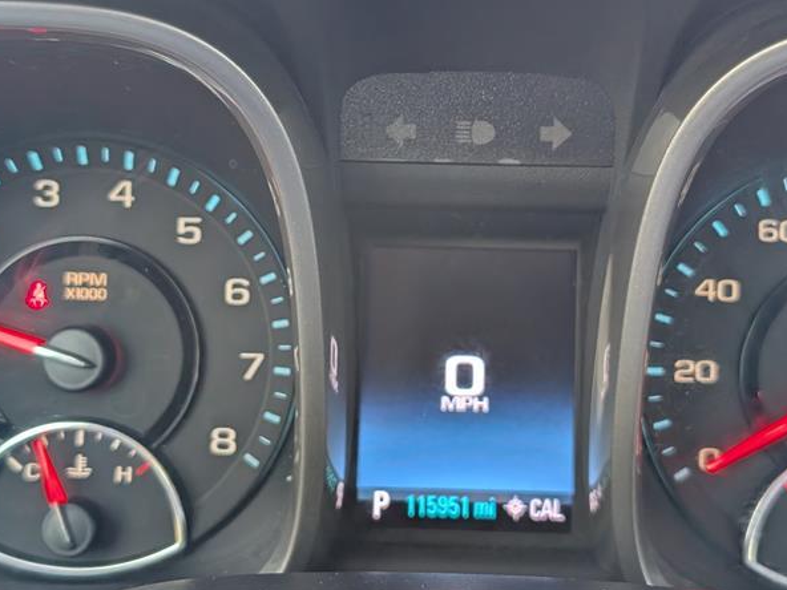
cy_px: 275
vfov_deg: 27.5
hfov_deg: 36.2
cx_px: 387
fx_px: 1205
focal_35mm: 53
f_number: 1.68
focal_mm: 6.9
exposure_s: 1/286
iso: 534
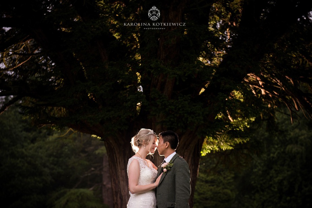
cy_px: 104
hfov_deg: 28.8
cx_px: 156
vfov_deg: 19.5
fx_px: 607
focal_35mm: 70
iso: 800
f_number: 3.5
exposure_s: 1/125
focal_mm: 70
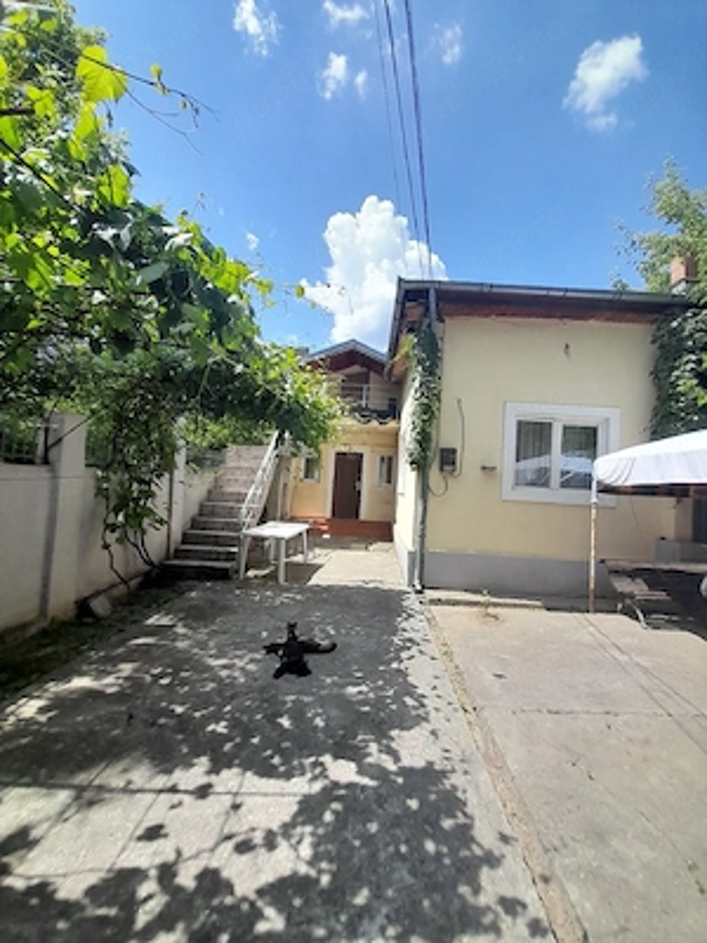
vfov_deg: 106.2
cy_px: 472
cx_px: 354
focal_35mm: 13
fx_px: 354
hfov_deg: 89.9
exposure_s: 1/1111
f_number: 2.2
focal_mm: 1.13
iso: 40
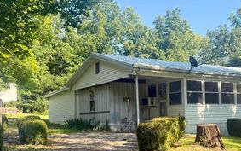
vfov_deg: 28.3
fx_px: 296
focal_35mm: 45
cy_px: 105
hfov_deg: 44.1
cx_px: 146
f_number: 1.78
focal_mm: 6.76
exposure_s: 1/1091
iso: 100
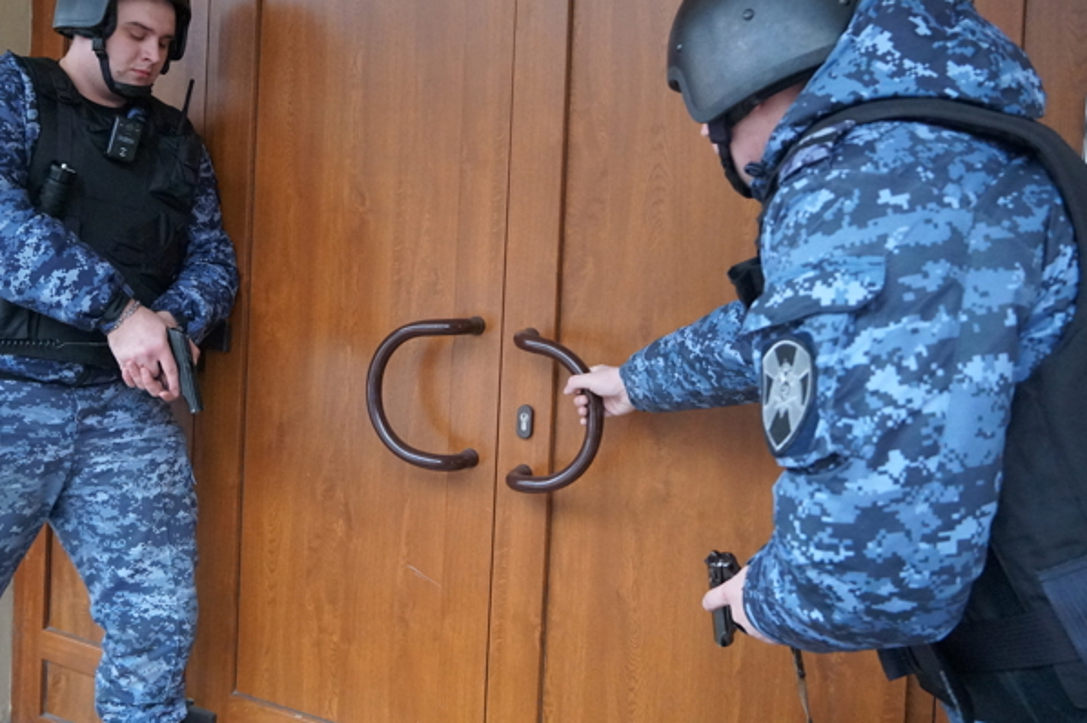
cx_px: 481
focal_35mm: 34
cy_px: 270
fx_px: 1026
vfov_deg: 38.6
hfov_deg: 55.7
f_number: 3.5
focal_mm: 18
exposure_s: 1/125
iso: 6400
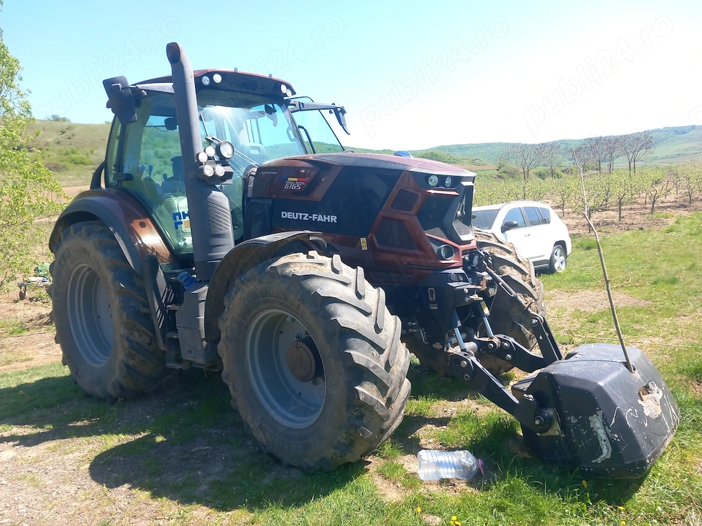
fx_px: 548
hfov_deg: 65.3
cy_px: 263
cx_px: 351
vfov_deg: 51.4
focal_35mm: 27
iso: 20
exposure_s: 1/198
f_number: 1.8
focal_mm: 4
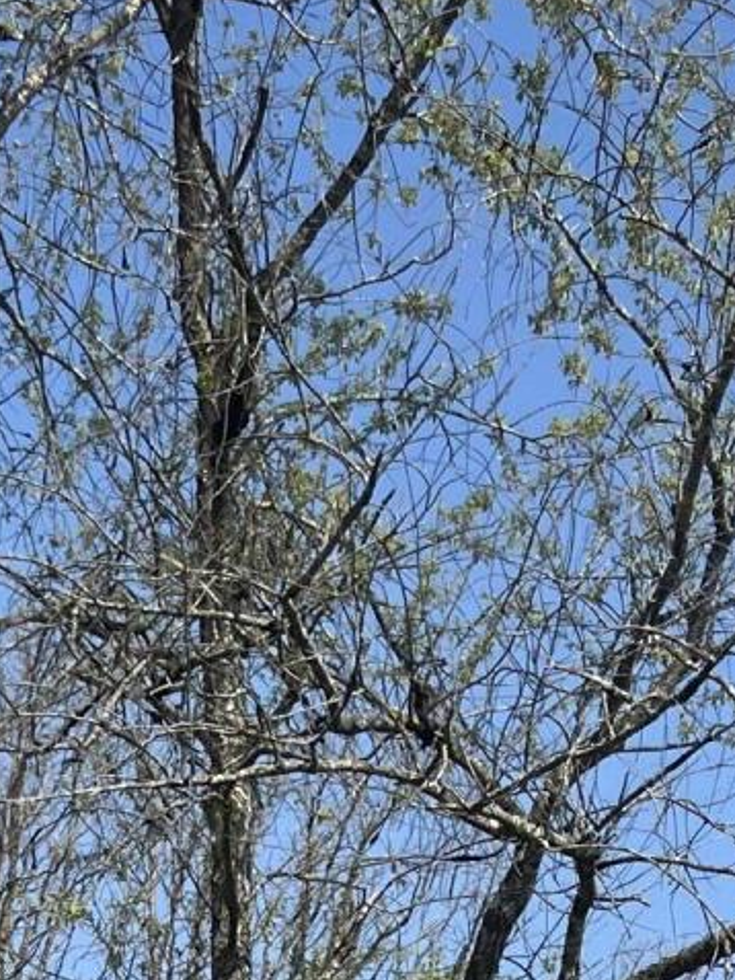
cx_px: 285
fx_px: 3084
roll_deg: +1.6
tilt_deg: +2.9
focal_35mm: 109
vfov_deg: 15.0
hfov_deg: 13.6
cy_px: 1900
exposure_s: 1/3831
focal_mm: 5.7
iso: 50
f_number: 1.5
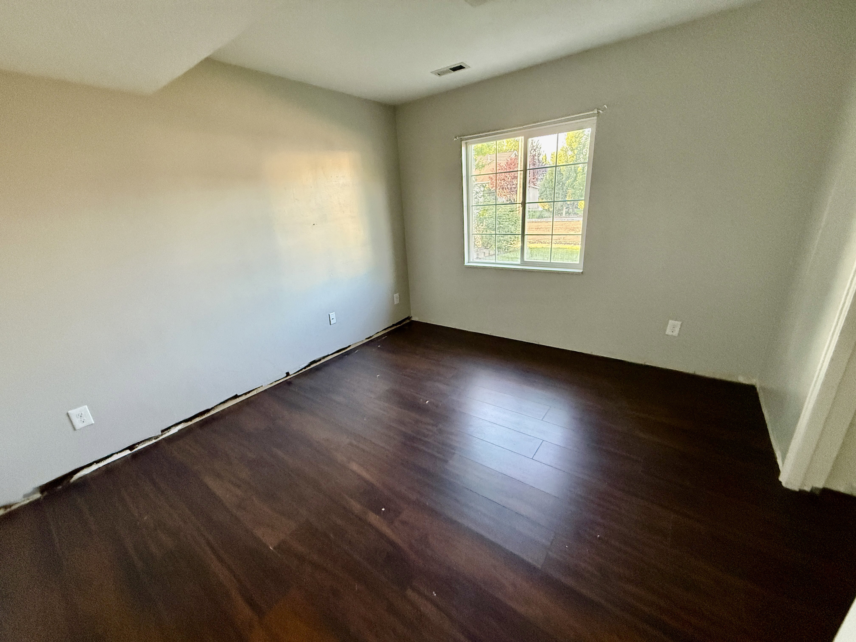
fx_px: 346
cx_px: 428
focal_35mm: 14
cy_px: 321
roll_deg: +3.8
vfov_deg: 85.7
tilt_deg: -17.9
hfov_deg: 102.1
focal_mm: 2.22
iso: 500
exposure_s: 1/120
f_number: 2.2
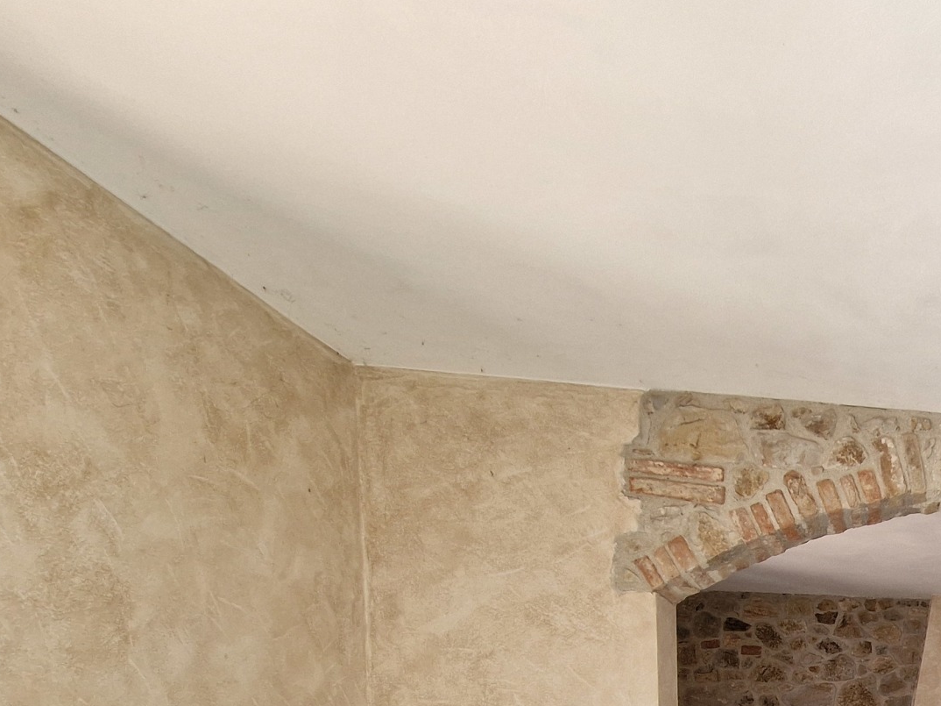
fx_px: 843
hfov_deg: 42.4
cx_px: 1086
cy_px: 822
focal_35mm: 31
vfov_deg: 36.4
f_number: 2.2
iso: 64
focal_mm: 2.2
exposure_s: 1/50
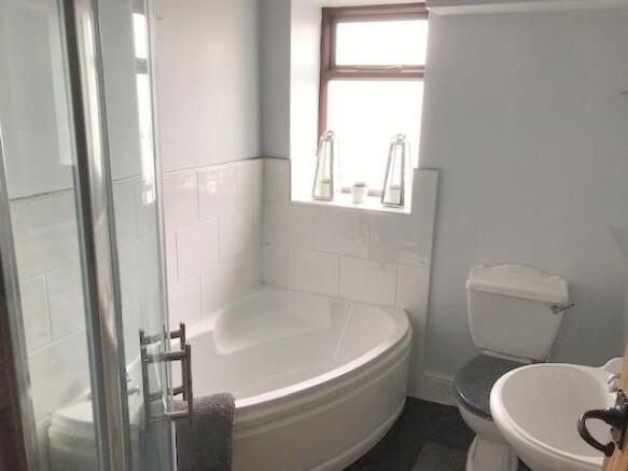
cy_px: 236
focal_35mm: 28
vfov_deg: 49.7
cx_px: 314
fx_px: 508
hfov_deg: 63.5
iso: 20
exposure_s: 1/50
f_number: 1.8
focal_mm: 3.99
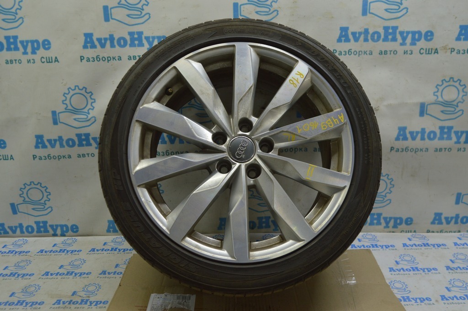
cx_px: 234
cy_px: 156
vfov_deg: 39.9
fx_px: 429
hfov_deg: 57.3
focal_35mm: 33
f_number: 5.6
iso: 400
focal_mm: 22
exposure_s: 1/40
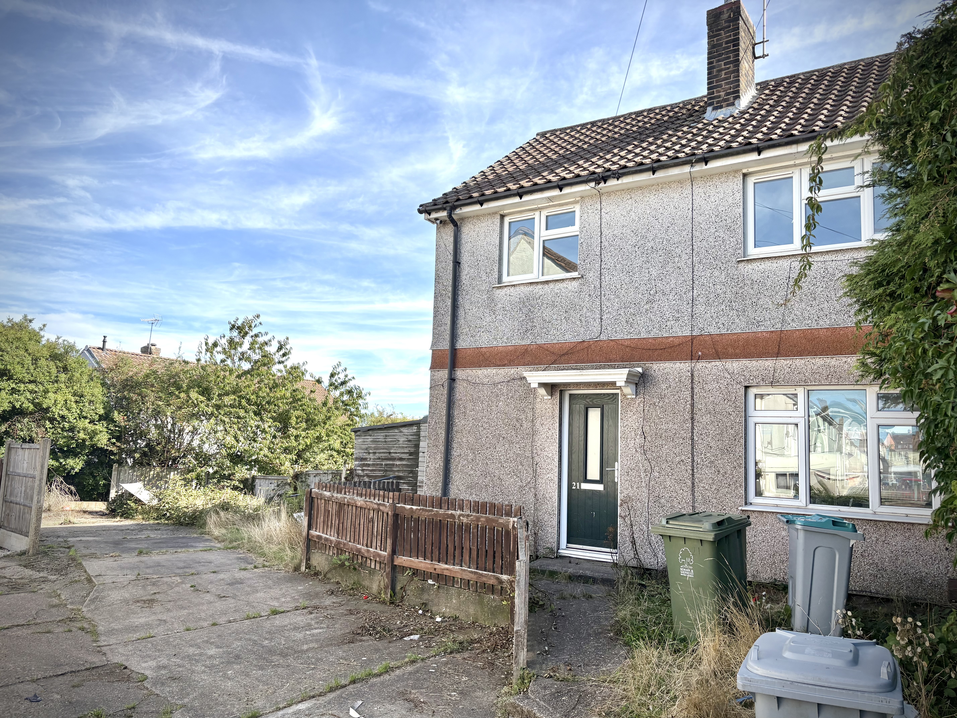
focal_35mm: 26
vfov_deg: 53.1
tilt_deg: +8.3
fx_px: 719
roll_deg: -1.1
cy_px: 359
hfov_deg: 67.3
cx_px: 478
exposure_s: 1/2075
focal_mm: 5.96
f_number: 1.6
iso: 50
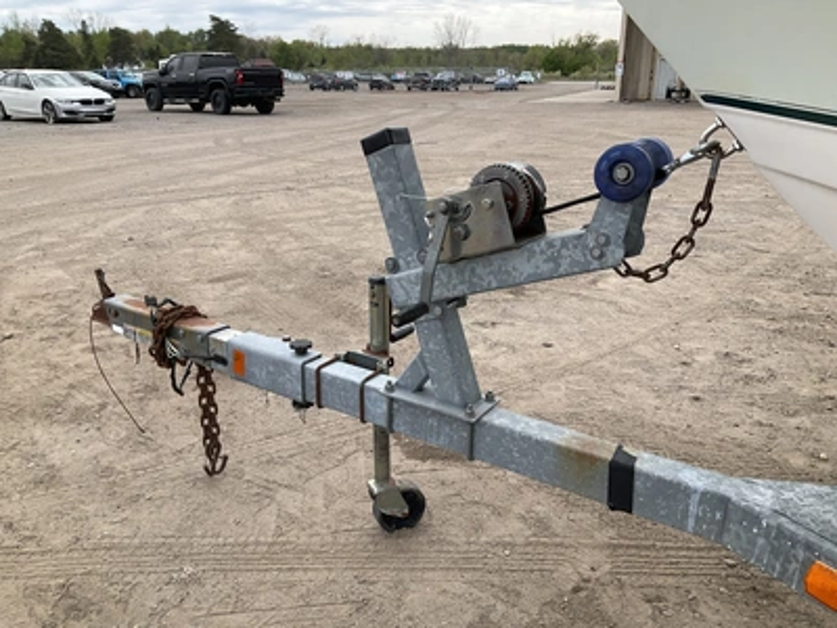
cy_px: 314
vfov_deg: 48.2
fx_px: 701
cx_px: 418
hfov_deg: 61.7
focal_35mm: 29
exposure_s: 1/869
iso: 25
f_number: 1.8
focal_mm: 3
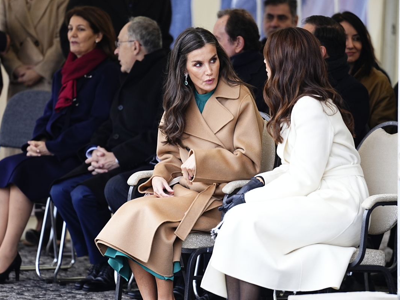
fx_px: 3766
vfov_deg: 4.6
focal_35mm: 326
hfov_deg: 6.1
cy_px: 150
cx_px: 213
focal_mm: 200
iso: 320
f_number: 2.8
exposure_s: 1/320
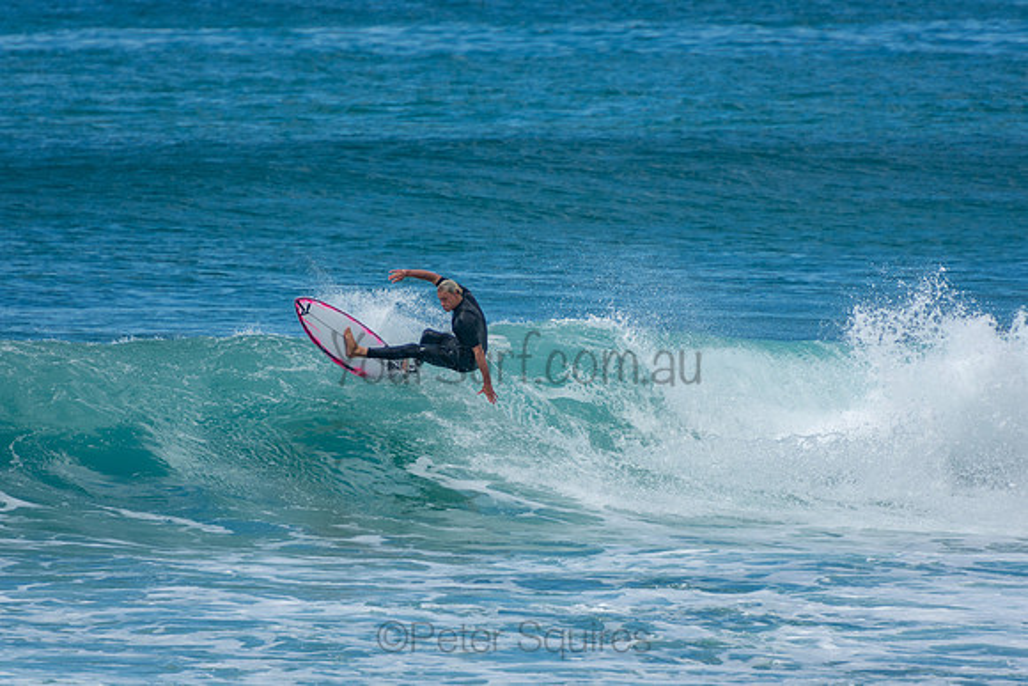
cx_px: 514
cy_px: 343
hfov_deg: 3.4
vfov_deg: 2.3
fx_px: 17137
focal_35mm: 600
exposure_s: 1/1250
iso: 200
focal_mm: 400
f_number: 5.6
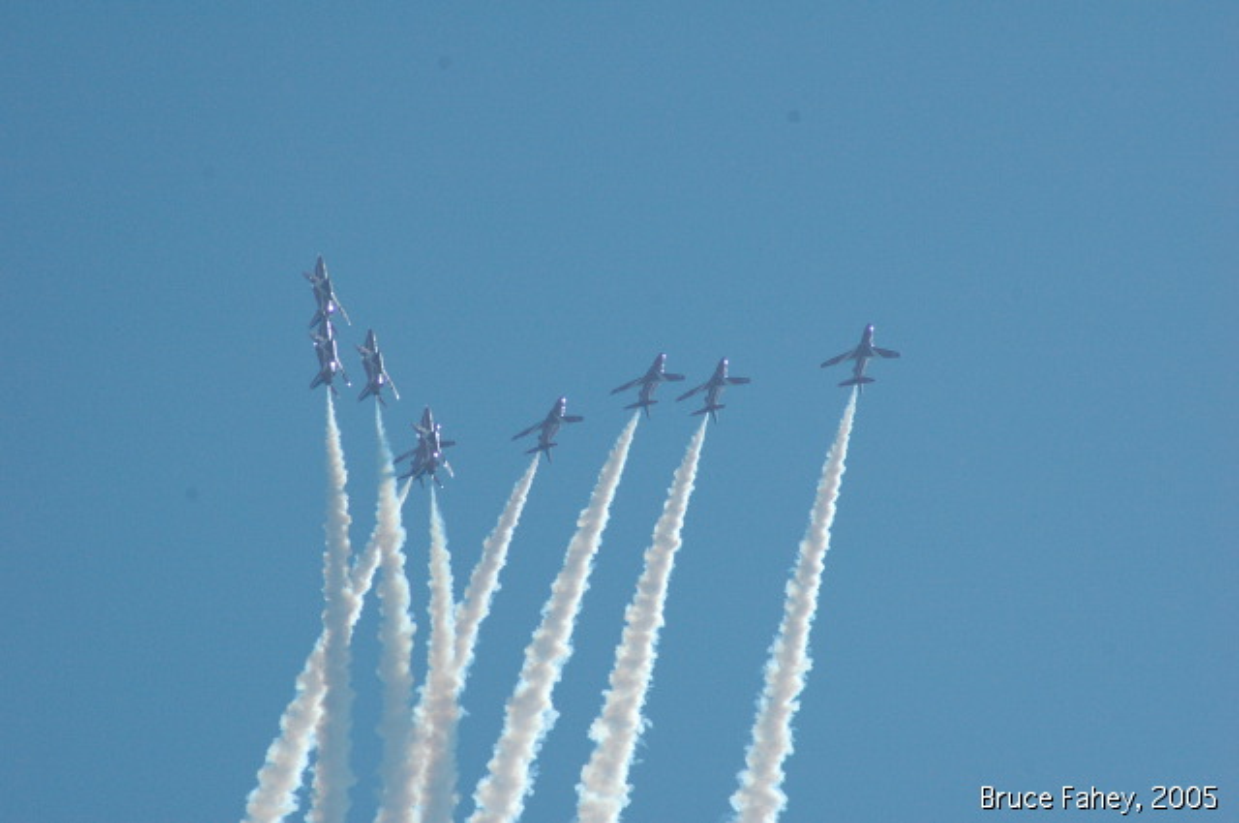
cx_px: 620
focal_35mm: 405
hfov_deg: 5.1
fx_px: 13921
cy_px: 412
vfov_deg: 3.4
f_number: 8
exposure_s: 1/4000
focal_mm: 270
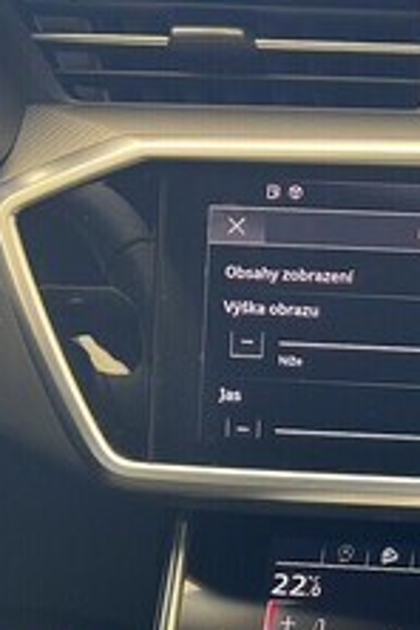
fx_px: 1172
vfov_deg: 29.2
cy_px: 529
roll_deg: -0.9
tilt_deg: -26.7
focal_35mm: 67
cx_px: 573
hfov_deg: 18.6
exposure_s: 1/60
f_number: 1.5
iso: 200
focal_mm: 5.7
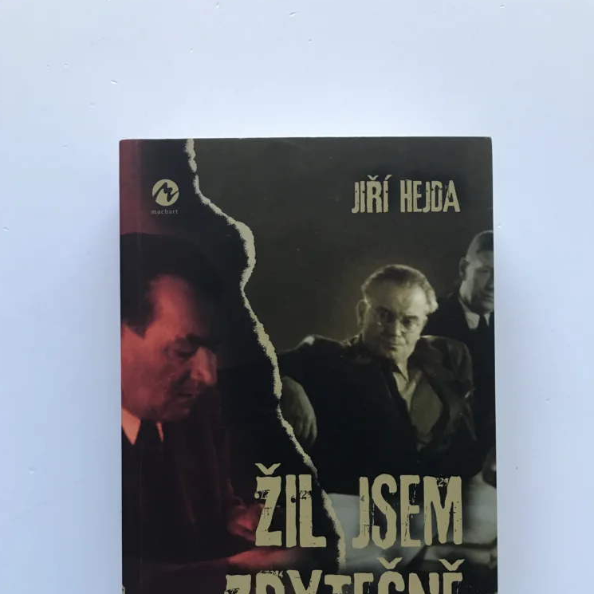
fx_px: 660
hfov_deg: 48.4
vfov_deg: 47.6
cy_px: 398
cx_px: 289
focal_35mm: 34
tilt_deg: -89.4
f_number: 1.8
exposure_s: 1/33
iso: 20
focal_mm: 3.99
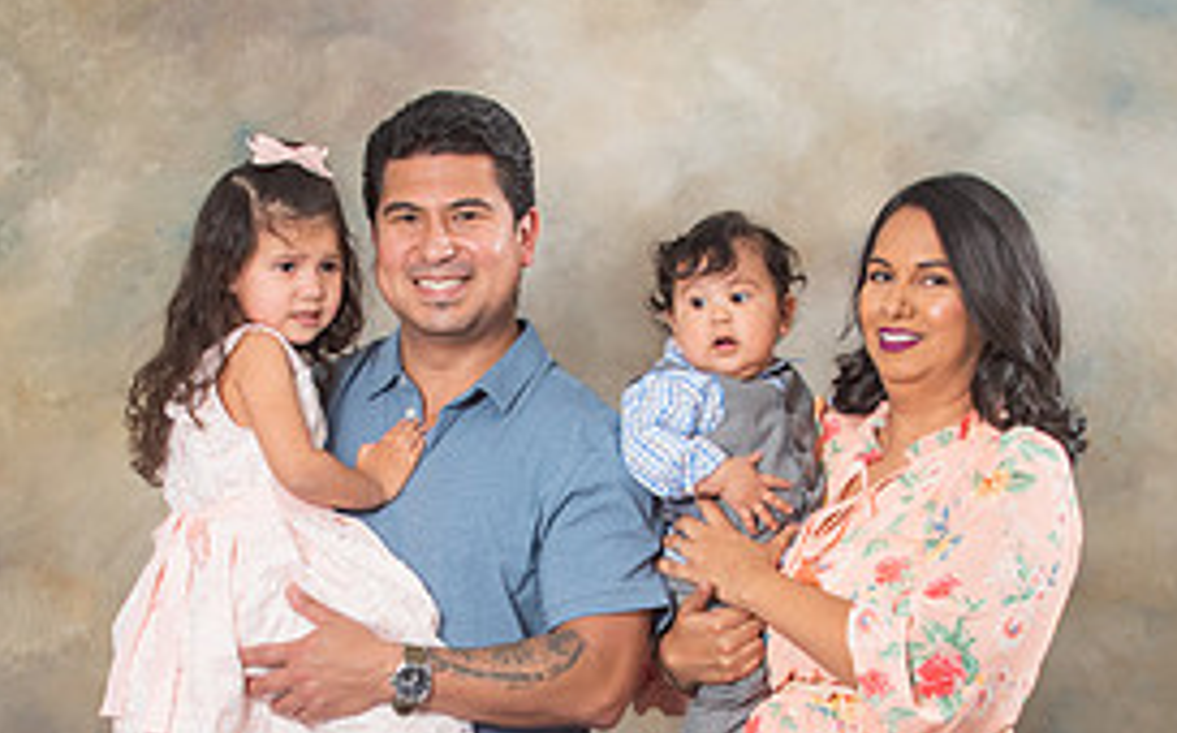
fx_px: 6697
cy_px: 720
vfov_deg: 6.2
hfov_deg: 10.0
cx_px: 542
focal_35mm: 209
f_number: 5.6
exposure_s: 1/125
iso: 200
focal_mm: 70
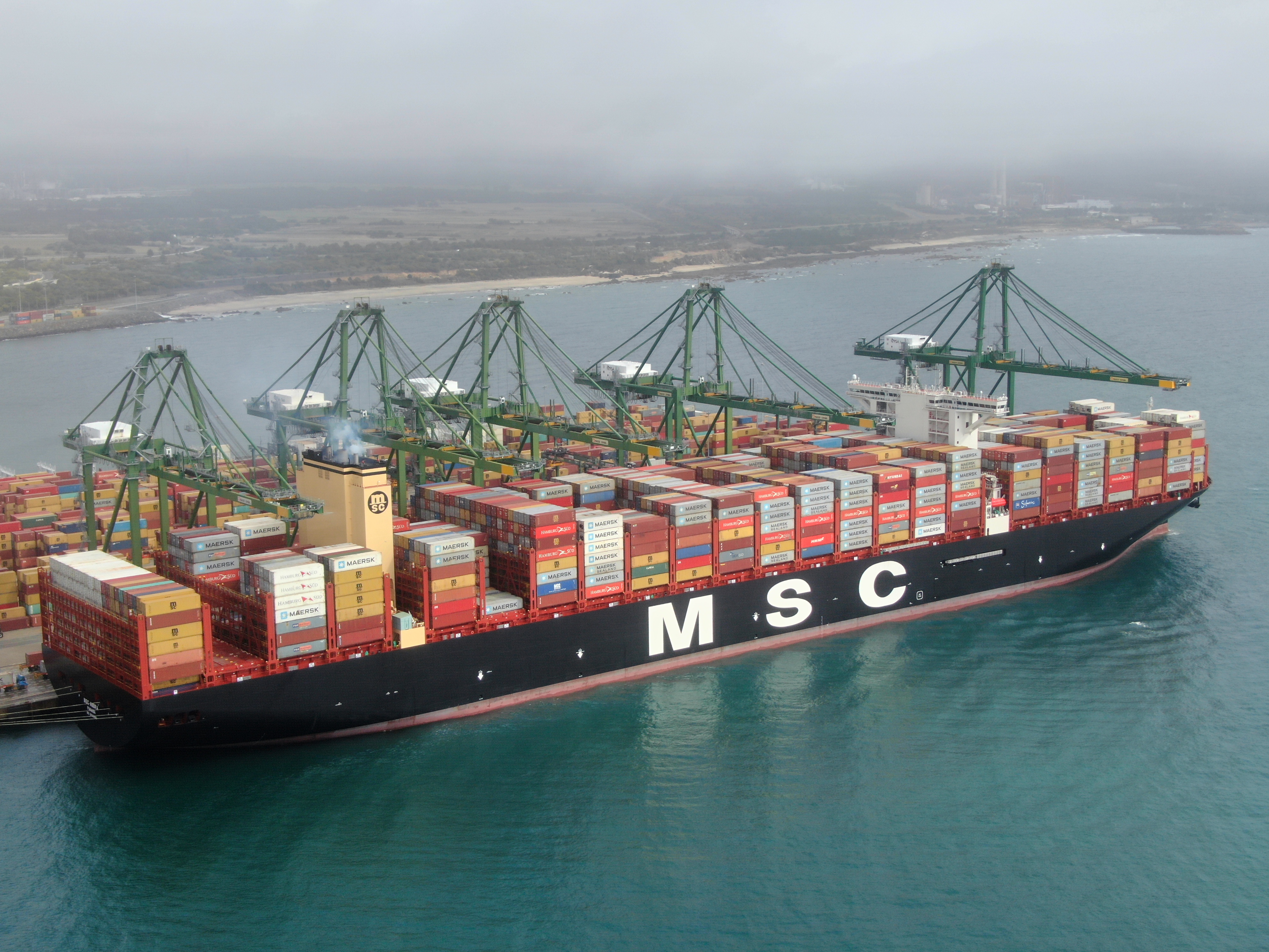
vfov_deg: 30.3
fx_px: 1760
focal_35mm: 48
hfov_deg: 39.7
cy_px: 476
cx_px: 634
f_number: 3.8
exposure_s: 1/800
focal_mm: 8.6
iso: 100
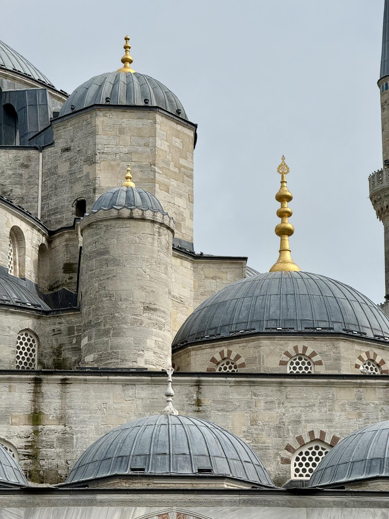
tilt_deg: +19.2
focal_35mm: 120
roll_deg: -0.8
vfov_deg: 16.4
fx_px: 1798
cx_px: 194
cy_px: 260
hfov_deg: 12.3
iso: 64
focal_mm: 15.66
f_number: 2.8
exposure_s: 1/2933
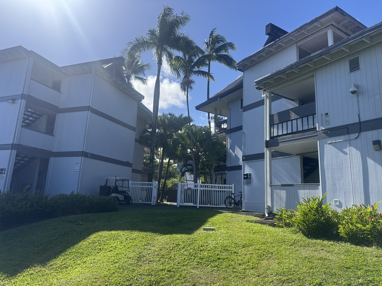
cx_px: 191
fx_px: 265
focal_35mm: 24
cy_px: 143
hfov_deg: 71.6
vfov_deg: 56.8
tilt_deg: +11.8
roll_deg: -3.2
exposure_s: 1/3413
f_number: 1.78
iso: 80
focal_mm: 6.76
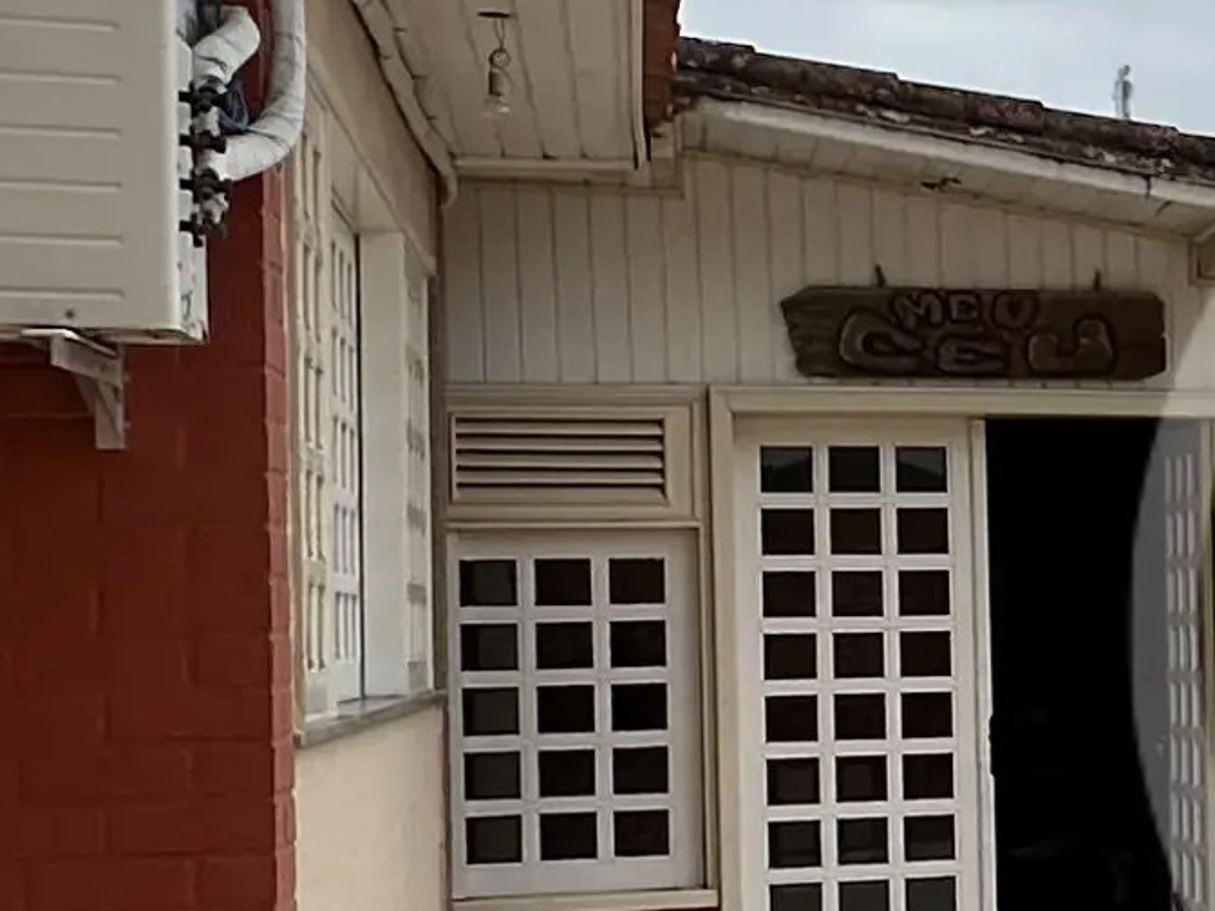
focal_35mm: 84
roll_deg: +1.2
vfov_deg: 17.5
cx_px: 1844
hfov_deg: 20.0
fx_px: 2948
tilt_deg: +0.1
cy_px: 629
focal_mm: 2.22
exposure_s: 1/1114
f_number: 2.2
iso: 40
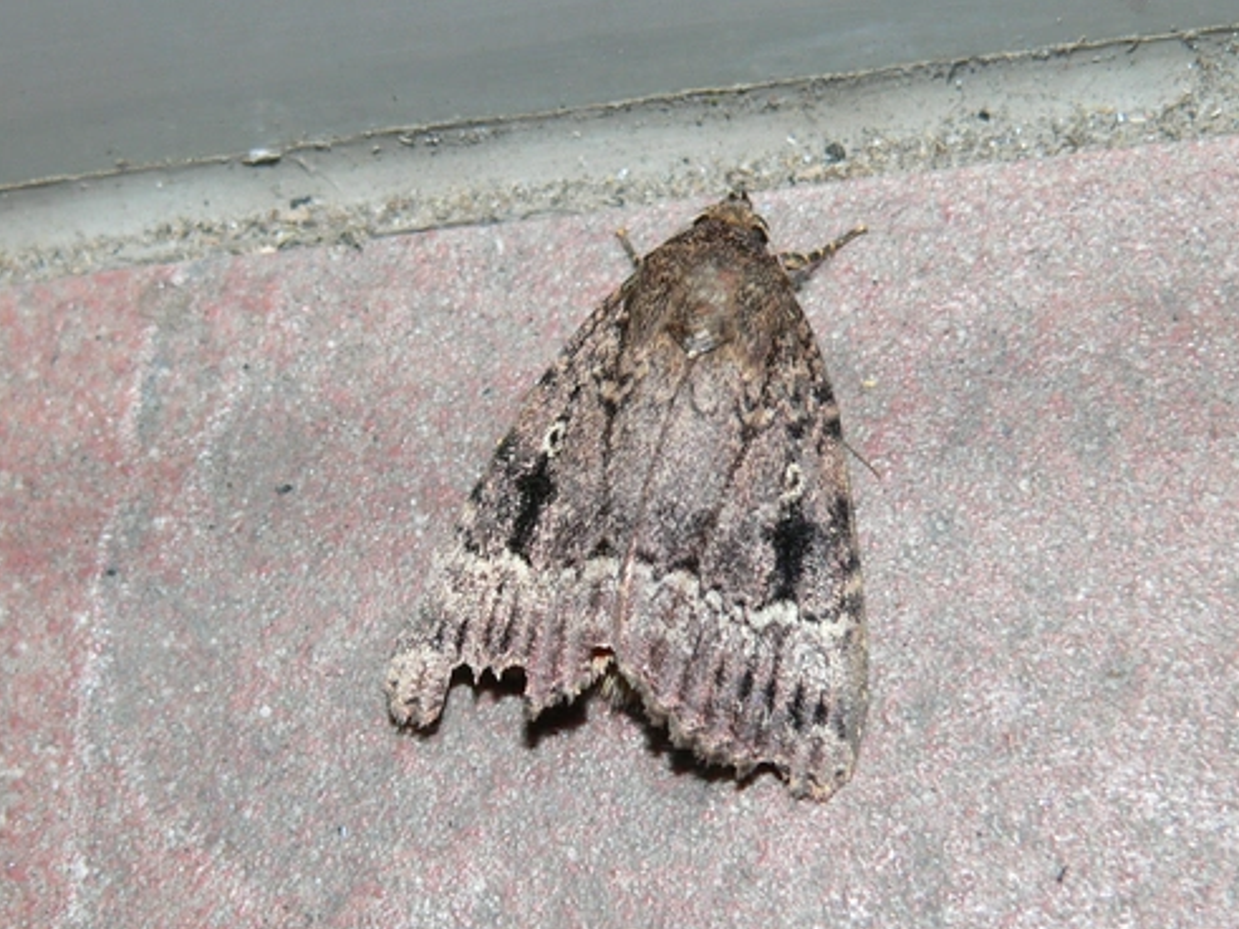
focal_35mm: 103
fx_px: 3686
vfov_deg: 14.3
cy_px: 583
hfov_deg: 19.1
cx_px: 548
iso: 100
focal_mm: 13.2
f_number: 4
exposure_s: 1/60
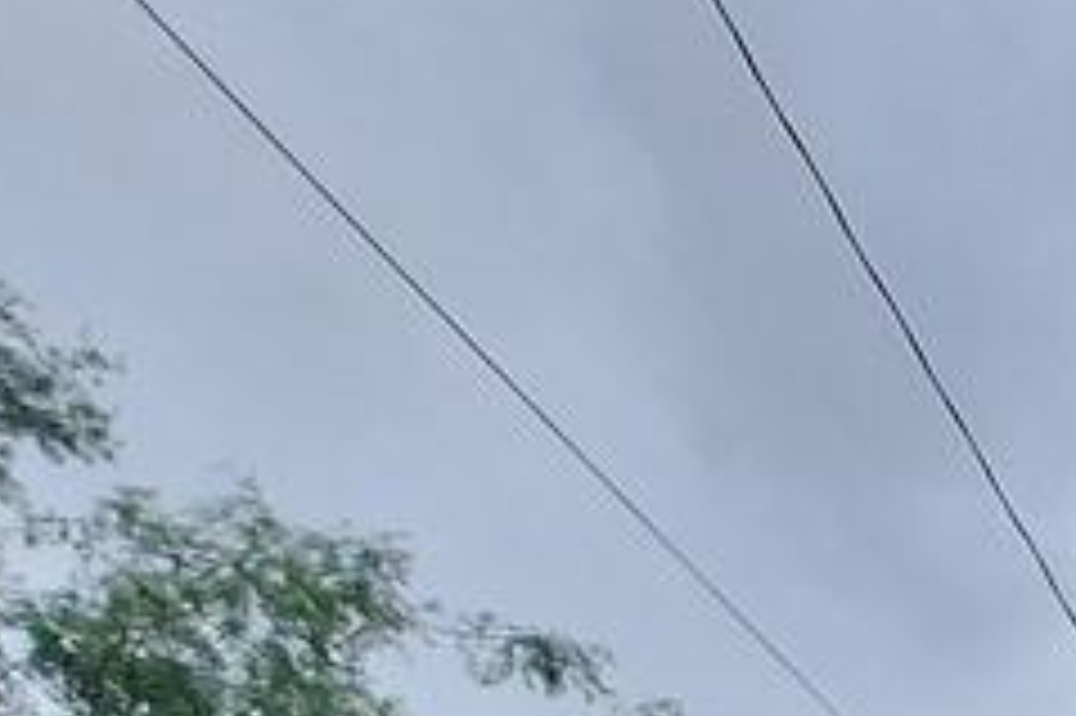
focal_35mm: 58
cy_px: 1558
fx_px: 1732
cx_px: 1949
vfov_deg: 16.0
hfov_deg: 21.6
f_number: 2.2
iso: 40
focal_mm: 1.74
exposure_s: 1/1600
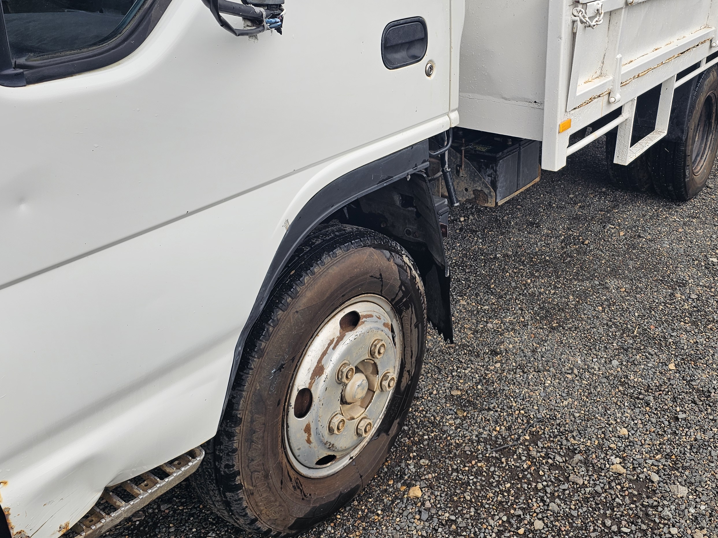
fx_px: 768
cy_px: 186
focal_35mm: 37
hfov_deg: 49.4
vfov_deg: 38.3
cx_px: 467
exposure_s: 1/100
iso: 12
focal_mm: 6.3
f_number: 1.7
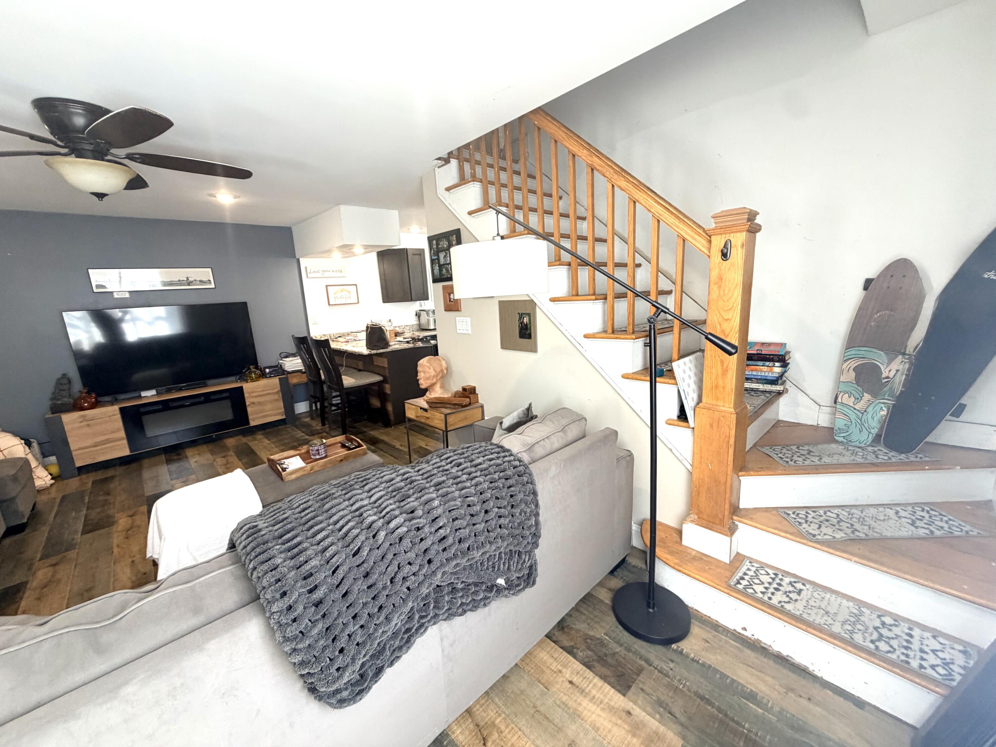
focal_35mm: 14
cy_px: 374
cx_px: 498
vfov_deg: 85.7
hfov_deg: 102.1
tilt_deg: -10.5
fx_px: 403
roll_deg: +2.8
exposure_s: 1/60
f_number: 2.2
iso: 160
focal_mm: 2.22
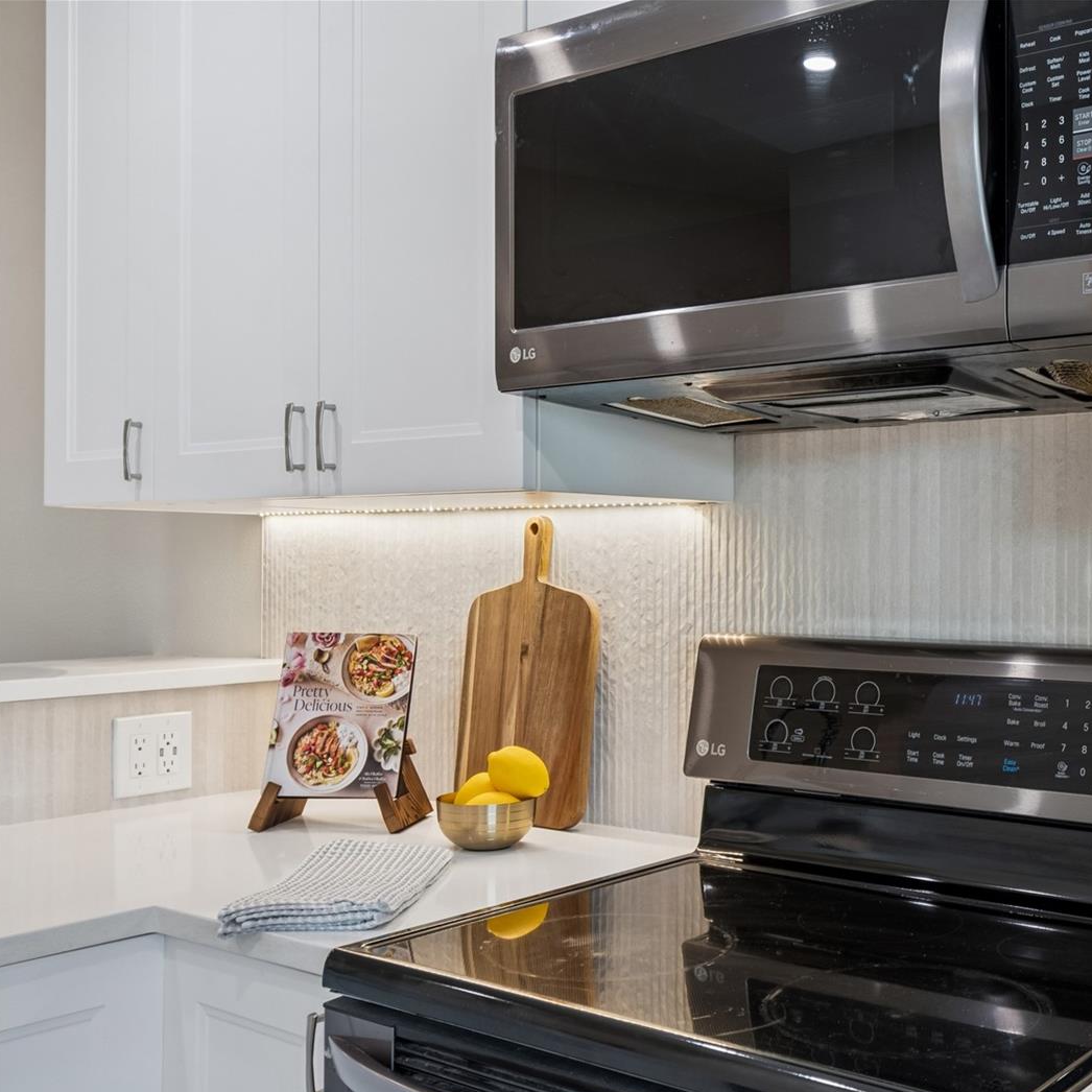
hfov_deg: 41.5
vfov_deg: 42.8
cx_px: 828
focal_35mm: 39
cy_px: 555
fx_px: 1392
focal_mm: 20
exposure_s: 1/8
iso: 100
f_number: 7.1
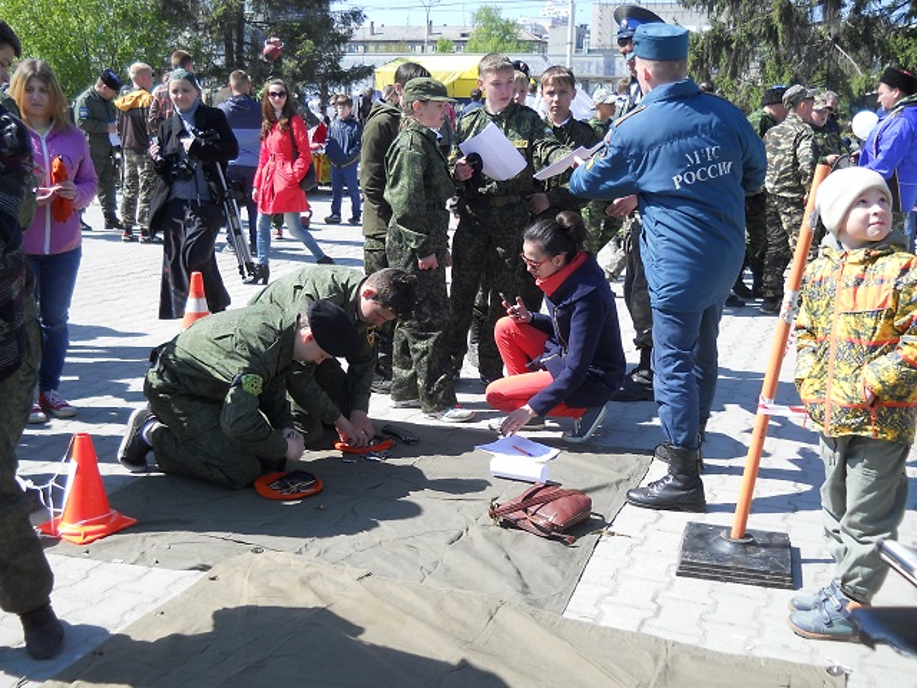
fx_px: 1086
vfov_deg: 35.1
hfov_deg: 45.8
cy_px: 344
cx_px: 458
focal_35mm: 41
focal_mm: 6.72
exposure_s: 1/160
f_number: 5.5
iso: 80
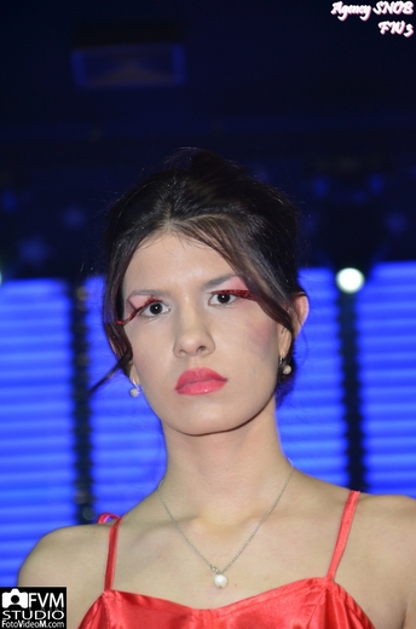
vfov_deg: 13.1
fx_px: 2744
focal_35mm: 158
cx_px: 208
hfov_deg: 8.7
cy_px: 314
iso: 640
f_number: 6.3
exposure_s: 1/60
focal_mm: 105
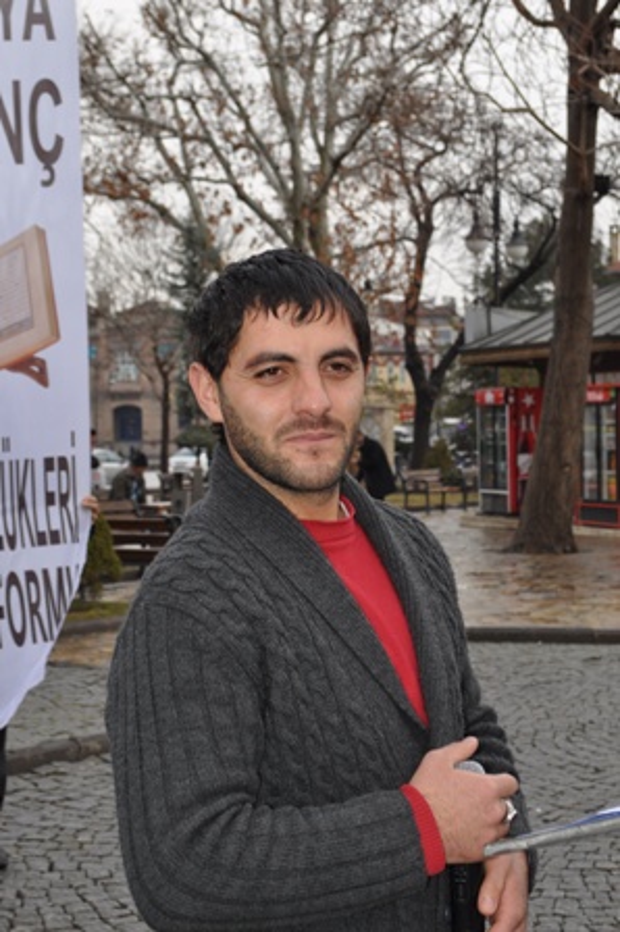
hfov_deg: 20.6
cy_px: 466
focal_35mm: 66
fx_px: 1708
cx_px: 310
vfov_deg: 30.5
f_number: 7.1
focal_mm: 44
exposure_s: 1/200
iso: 200
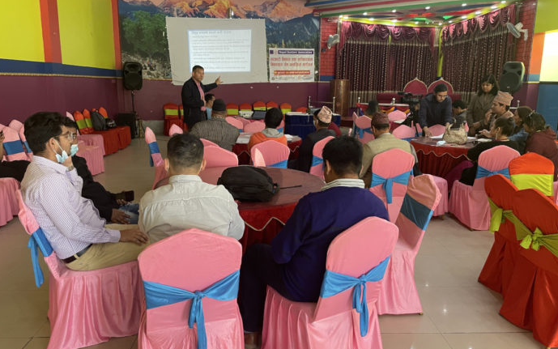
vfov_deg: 44.6
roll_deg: -0.6
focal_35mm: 28
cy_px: 179
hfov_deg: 66.5
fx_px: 426
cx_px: 279
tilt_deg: -11.0
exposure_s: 1/60
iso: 250
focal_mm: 4.2
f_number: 1.6
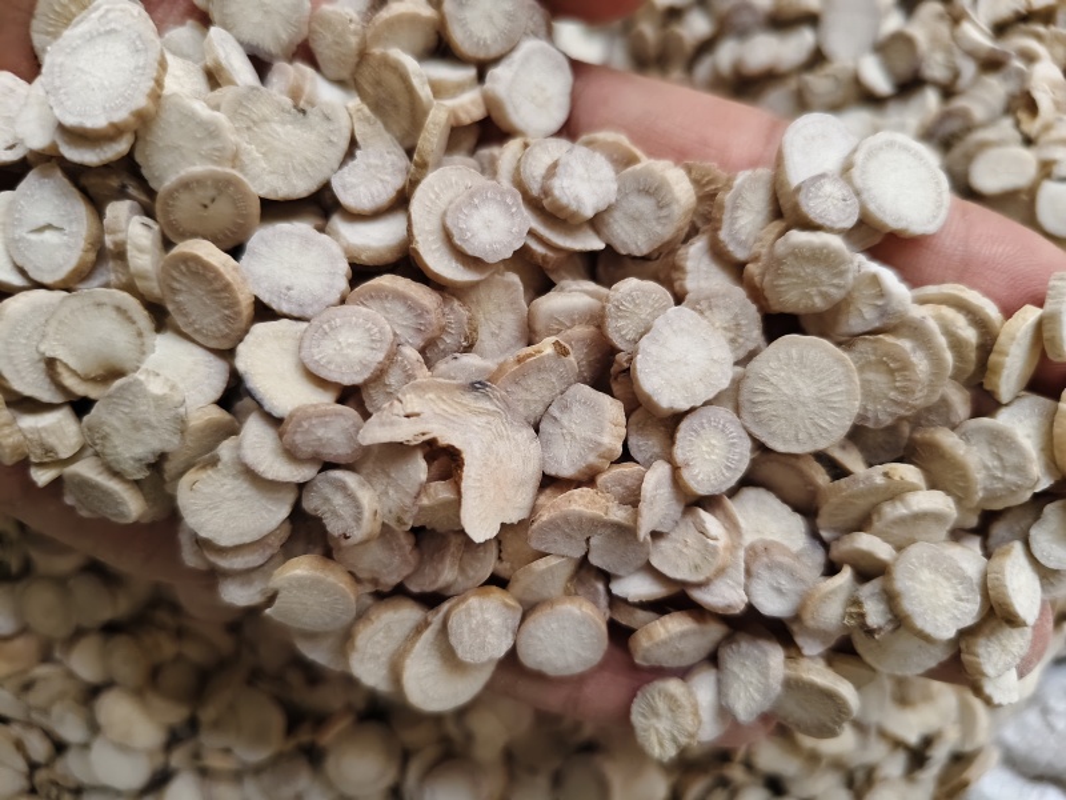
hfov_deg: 73.9
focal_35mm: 23
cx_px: 533
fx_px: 708
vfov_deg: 58.9
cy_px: 400
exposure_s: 1/247
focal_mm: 5.56
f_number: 1.88
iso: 4577
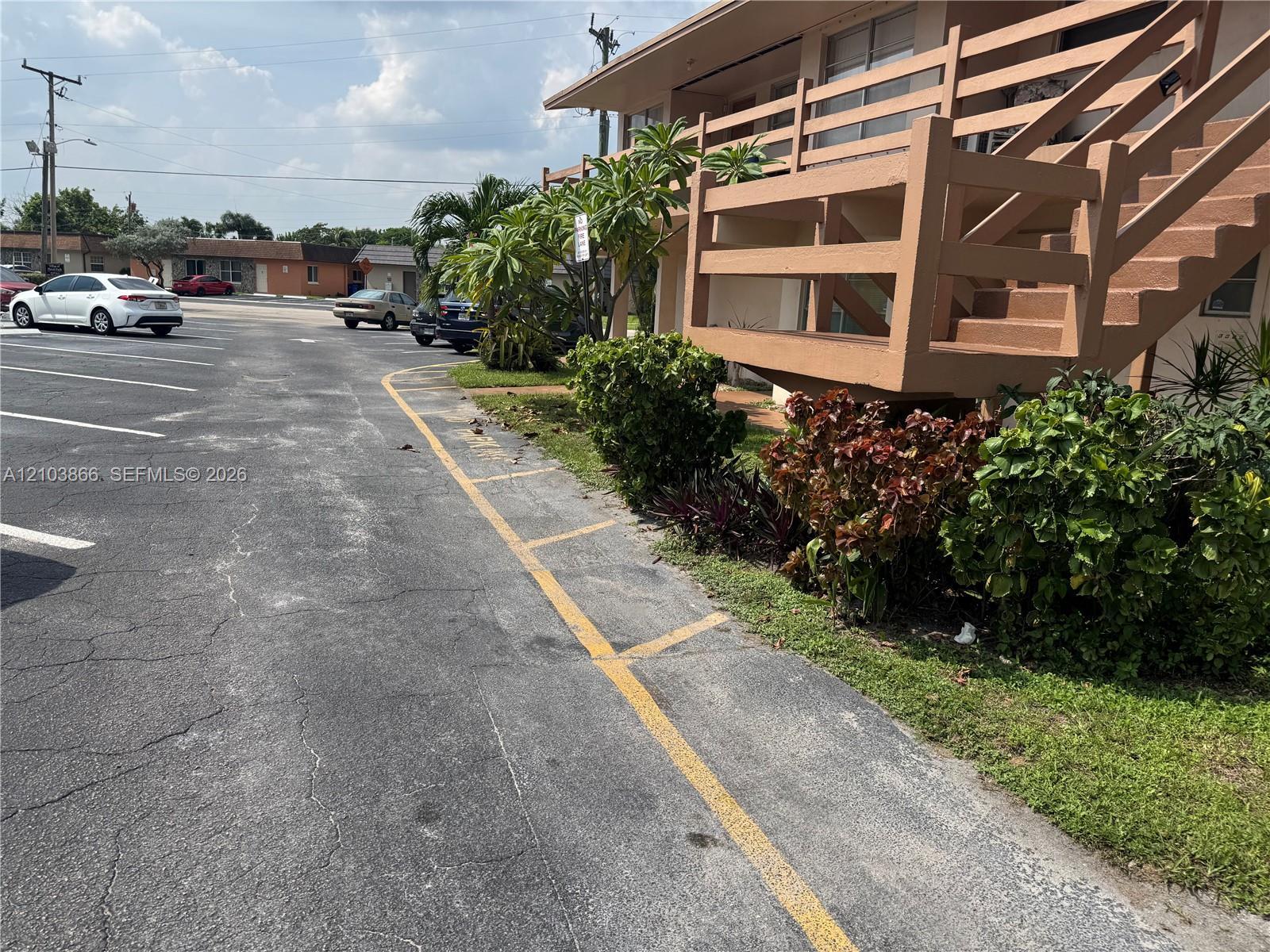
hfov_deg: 71.6
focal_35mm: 24
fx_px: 881
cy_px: 476
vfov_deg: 56.8
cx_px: 635
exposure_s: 1/5348
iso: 80
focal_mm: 6.76
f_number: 1.78
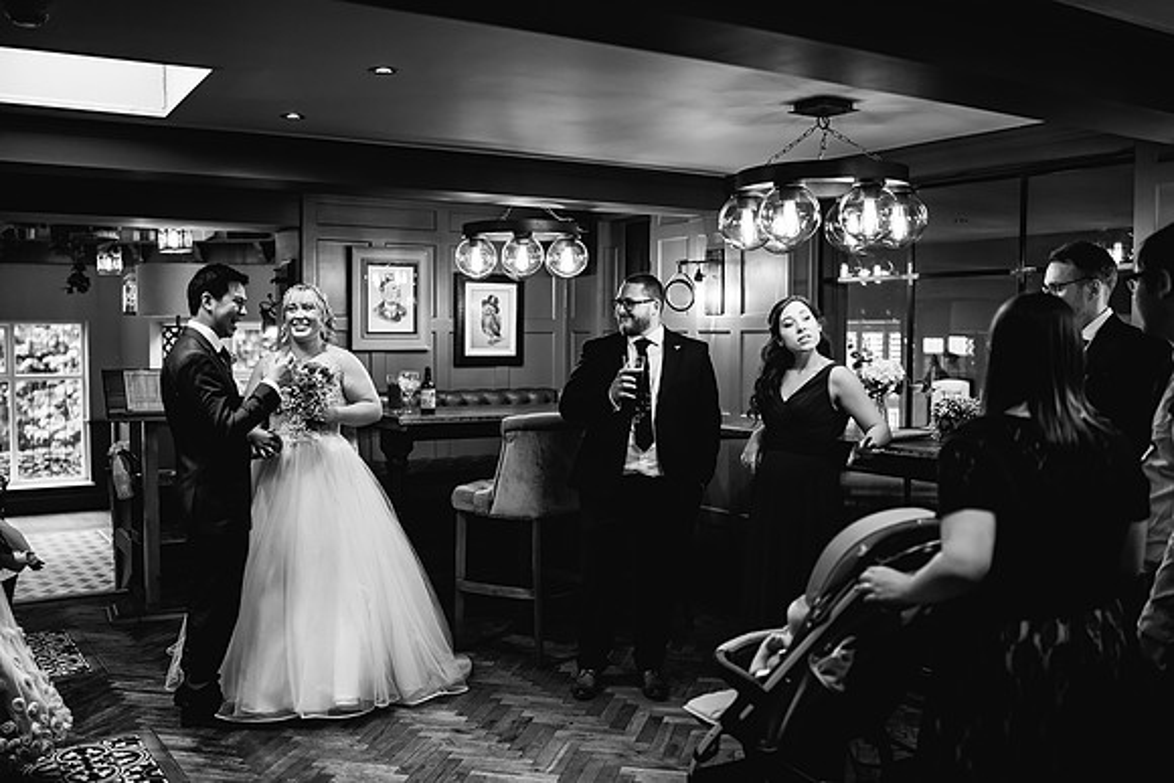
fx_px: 1142
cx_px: 587
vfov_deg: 37.9
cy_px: 392
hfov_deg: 54.4
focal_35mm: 35
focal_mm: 35
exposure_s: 1/500
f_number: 1.4
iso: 1000
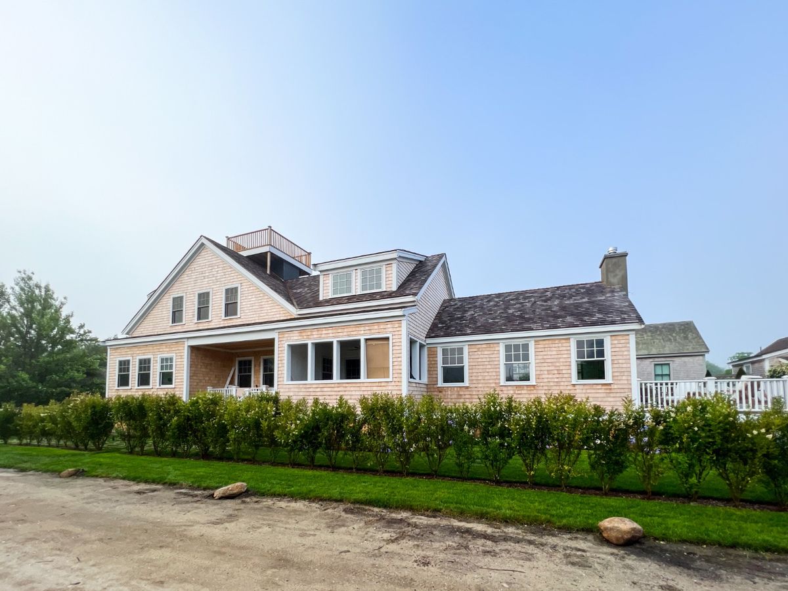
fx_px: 296
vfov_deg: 89.9
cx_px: 394
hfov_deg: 106.2
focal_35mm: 13
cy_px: 296
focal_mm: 1.57
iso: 32
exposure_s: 1/560
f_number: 1.8
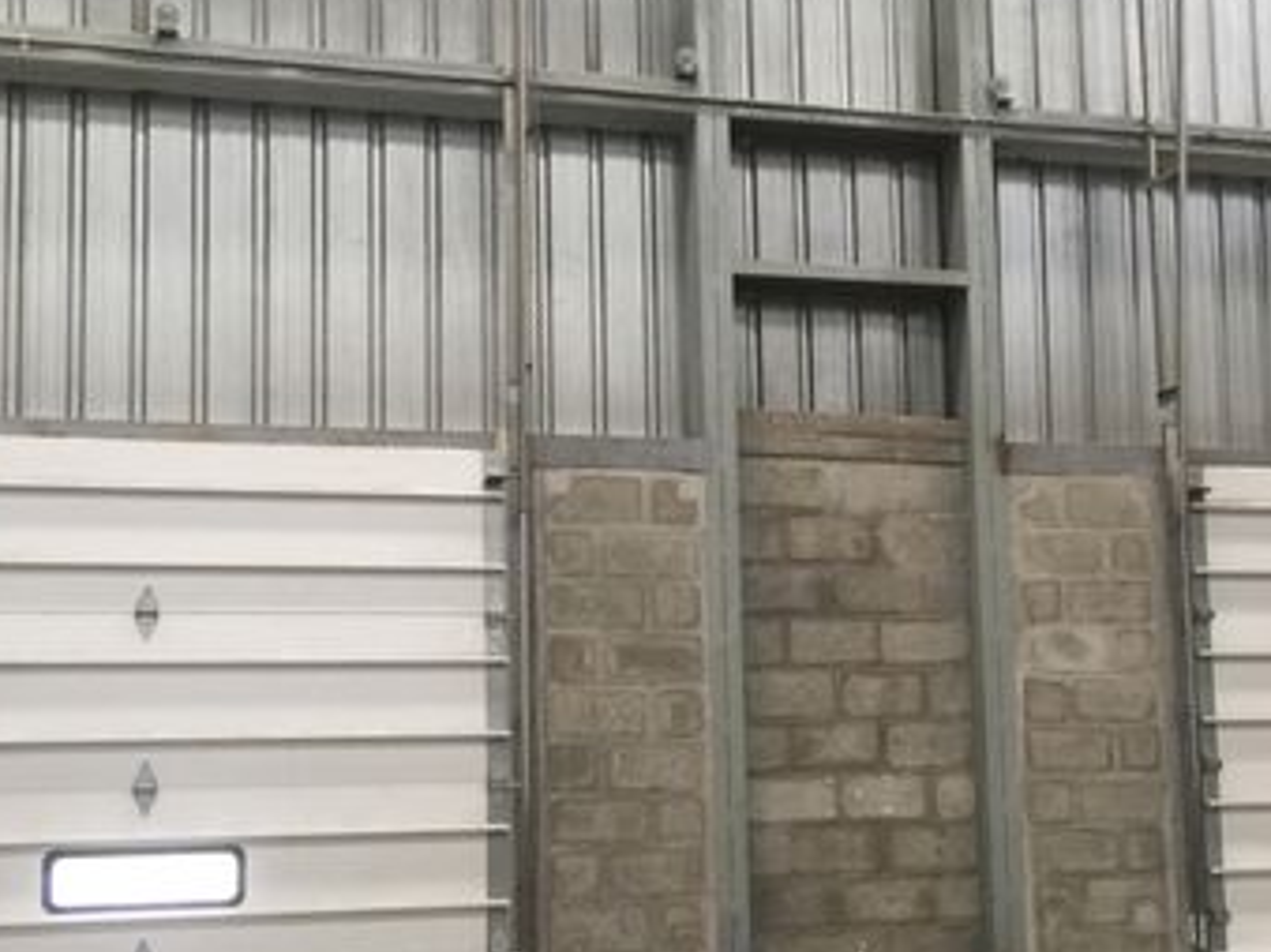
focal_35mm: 57
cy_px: 611
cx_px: 842
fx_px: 2092
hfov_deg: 33.5
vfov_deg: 25.5
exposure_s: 1/15
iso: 64
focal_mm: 4.15
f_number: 2.2
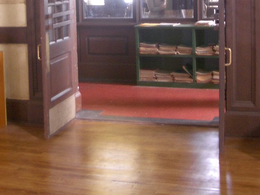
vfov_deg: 18.8
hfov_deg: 25.3
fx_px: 578
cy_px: 13
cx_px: 108
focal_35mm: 77
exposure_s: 1/10
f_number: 2.6
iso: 100
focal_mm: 5.8
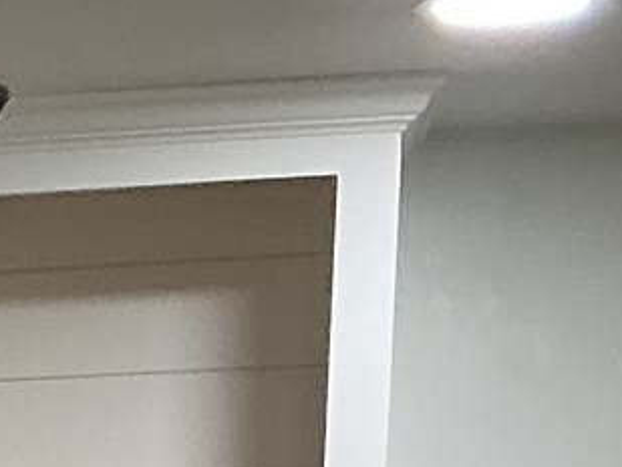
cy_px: 1121
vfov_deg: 7.7
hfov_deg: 9.6
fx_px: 3236
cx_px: -910
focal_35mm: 180
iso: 100
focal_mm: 3
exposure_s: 1/60
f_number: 1.8
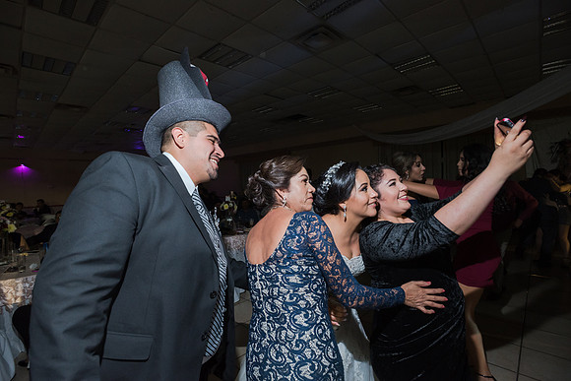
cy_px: 190
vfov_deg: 70.5
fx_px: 270
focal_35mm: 17
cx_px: 286
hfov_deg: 93.3
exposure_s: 1/100
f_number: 3.5
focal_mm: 17
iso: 1600
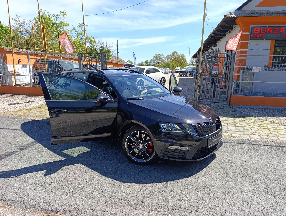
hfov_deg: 73.8
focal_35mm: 23
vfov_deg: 59.0
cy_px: 108
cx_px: 143
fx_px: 190
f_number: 1.6
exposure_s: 1/444
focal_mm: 6.14
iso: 50
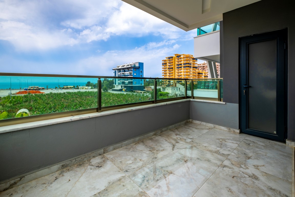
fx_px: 123
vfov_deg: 77.3
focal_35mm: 15
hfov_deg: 100.4
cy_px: 98
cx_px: 148
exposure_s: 1/340
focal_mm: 10
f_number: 6.4
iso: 160
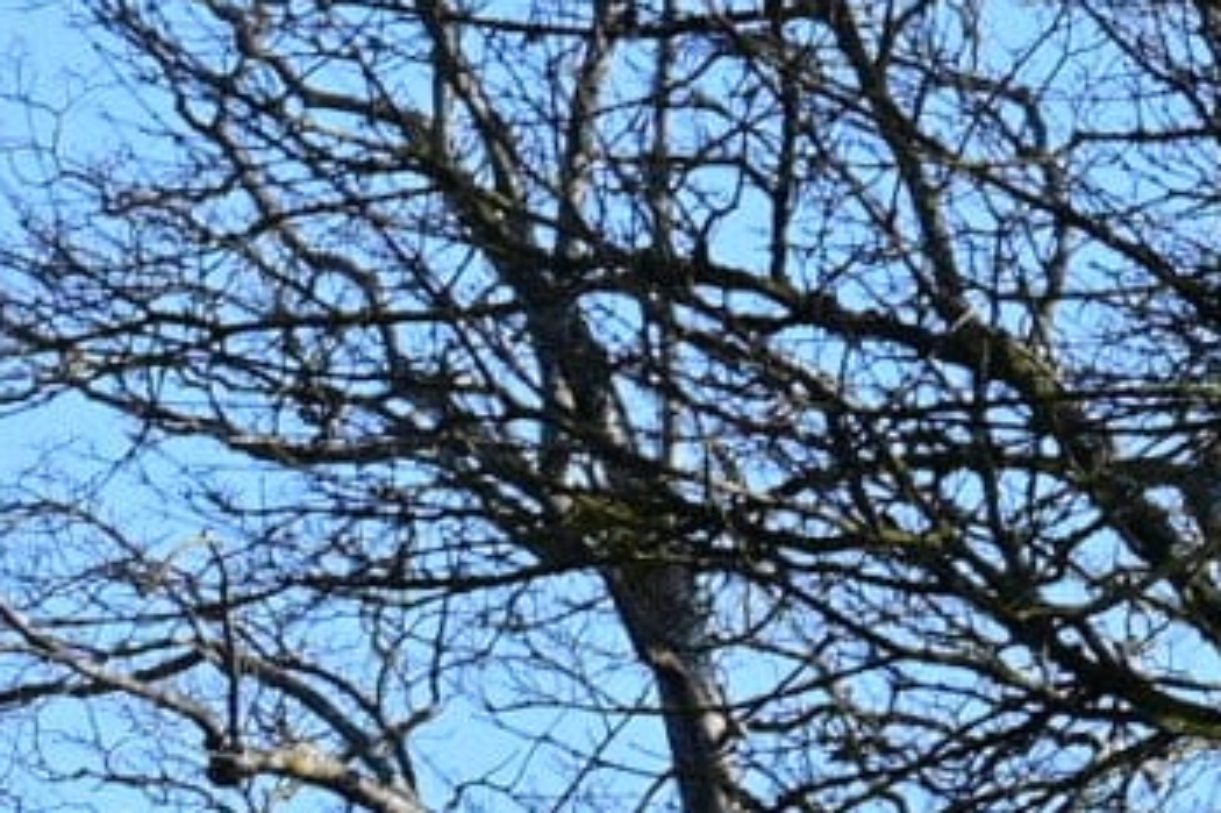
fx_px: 21831
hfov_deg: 3.2
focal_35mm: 644
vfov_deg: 2.1
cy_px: 2165
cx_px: -757
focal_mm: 88
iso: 200
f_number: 16
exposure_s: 1/80
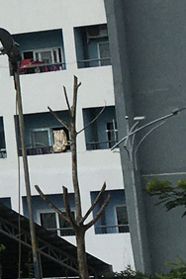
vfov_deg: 9.5
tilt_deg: +14.7
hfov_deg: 5.8
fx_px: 1658
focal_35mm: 214
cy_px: -40
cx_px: -441
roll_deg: +1.4
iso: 25
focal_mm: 4.15
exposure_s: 1/2079
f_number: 2.2
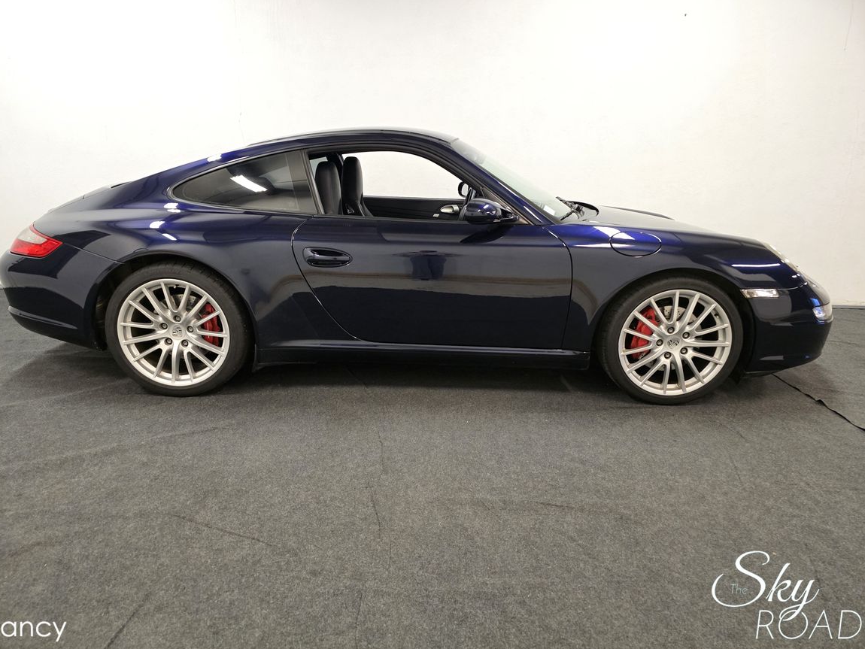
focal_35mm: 24
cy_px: 324
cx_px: 421
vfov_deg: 56.8
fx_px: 600
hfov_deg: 71.6
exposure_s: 1/100
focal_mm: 6.3
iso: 1000
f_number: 1.7
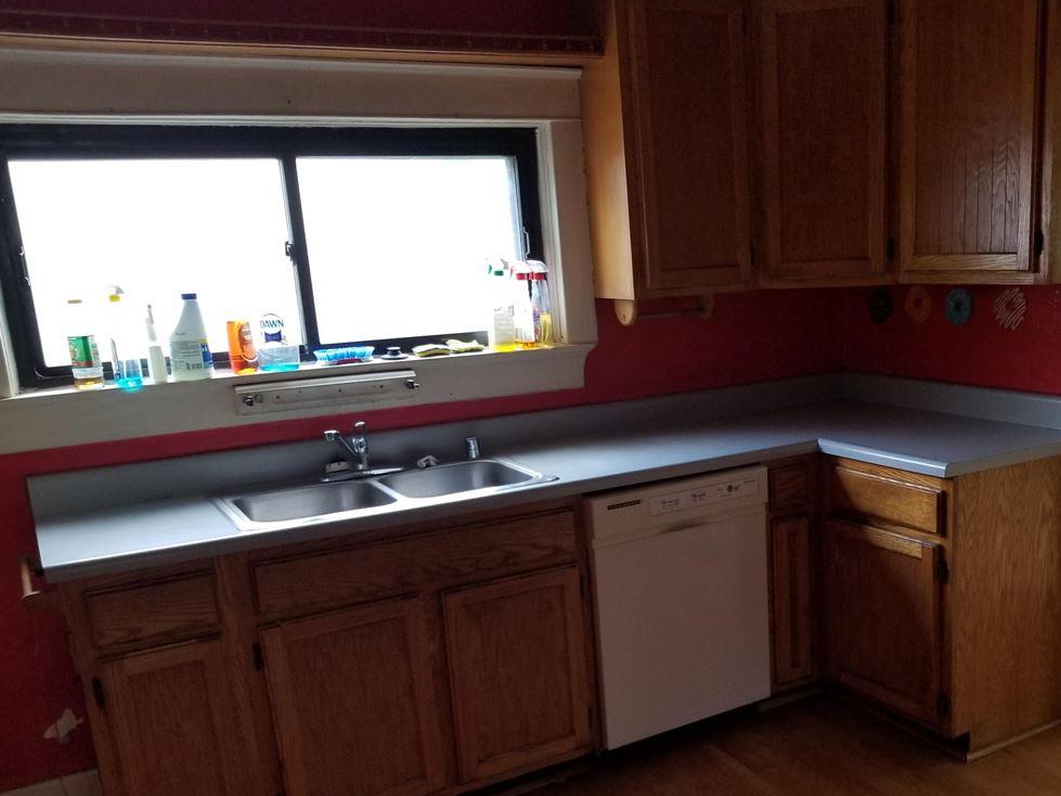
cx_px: 668
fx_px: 1042
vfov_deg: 41.6
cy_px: 480
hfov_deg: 53.3
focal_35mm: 34
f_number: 1.7
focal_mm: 4.25
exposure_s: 1/40
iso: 160
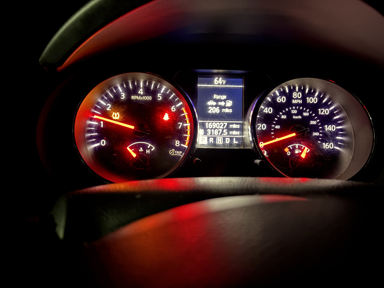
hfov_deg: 67.3
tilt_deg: -28.0
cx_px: 192
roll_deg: +3.3
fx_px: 288
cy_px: 144
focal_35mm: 26
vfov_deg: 53.1
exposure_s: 1/5
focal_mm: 5.96
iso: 800
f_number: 1.6
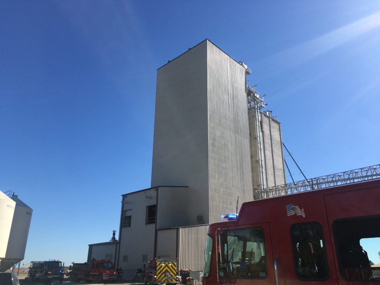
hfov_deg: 61.7
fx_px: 318
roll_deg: -0.8
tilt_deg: +20.4
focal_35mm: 29
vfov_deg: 48.2
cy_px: 142
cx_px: 190
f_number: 2.2
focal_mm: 4.15
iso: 25
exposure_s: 1/1672
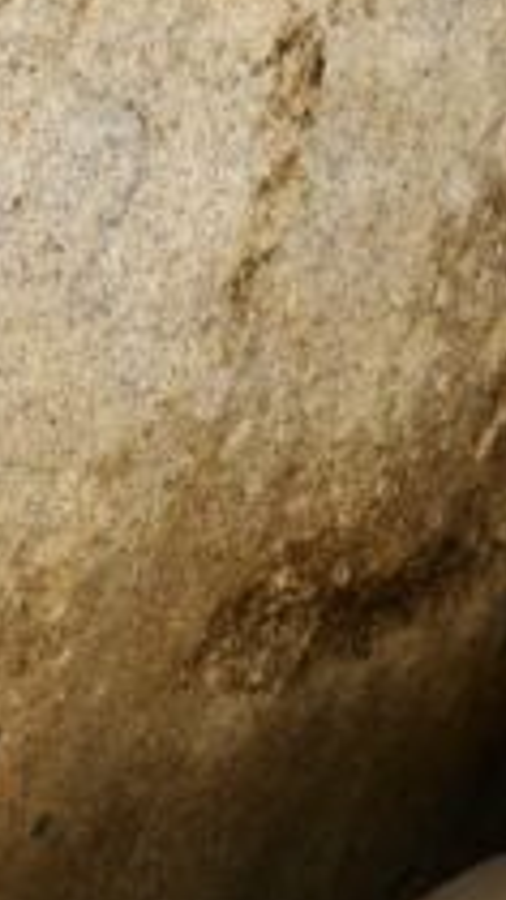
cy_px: 538
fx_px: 2053
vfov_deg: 24.7
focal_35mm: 86
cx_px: 991
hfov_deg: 12.5
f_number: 14
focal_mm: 18
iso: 200
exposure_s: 1/80
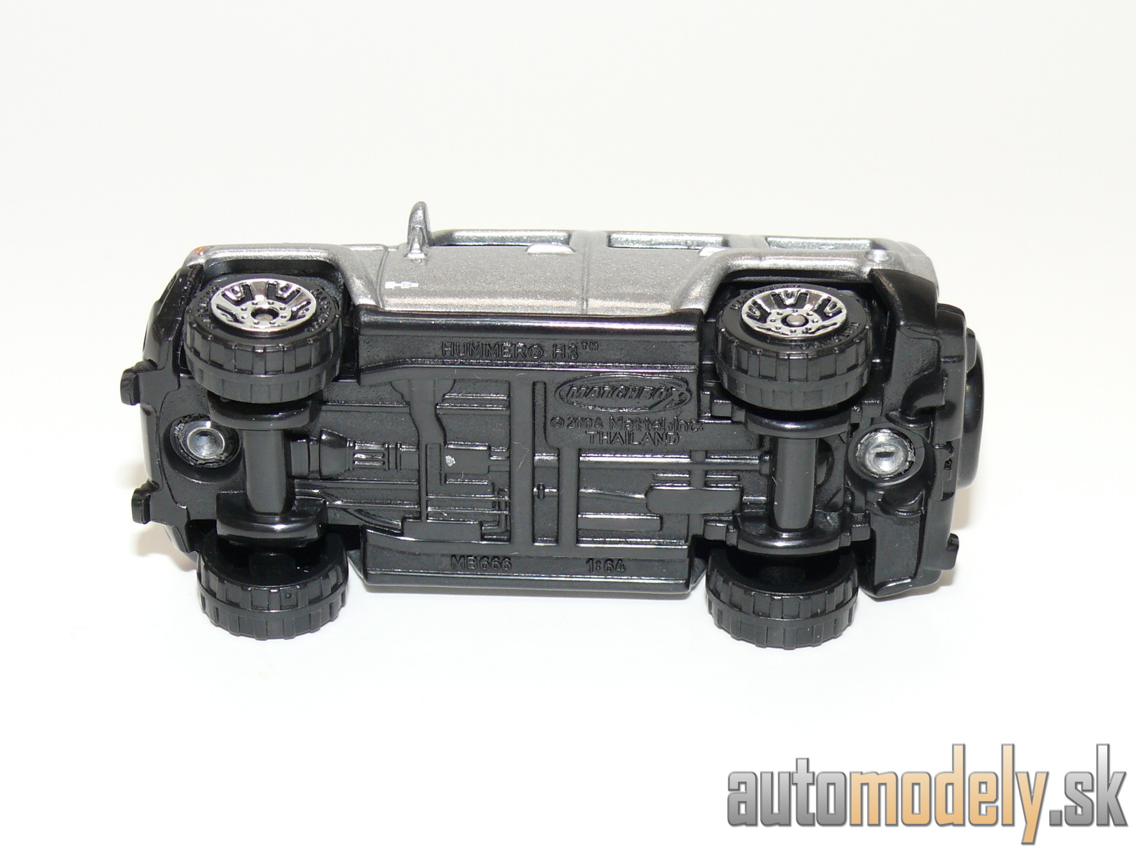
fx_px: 2724
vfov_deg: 17.8
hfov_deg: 23.6
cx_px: 562
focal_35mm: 83
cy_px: 422
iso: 100
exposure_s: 1/30
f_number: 4
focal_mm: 12.1
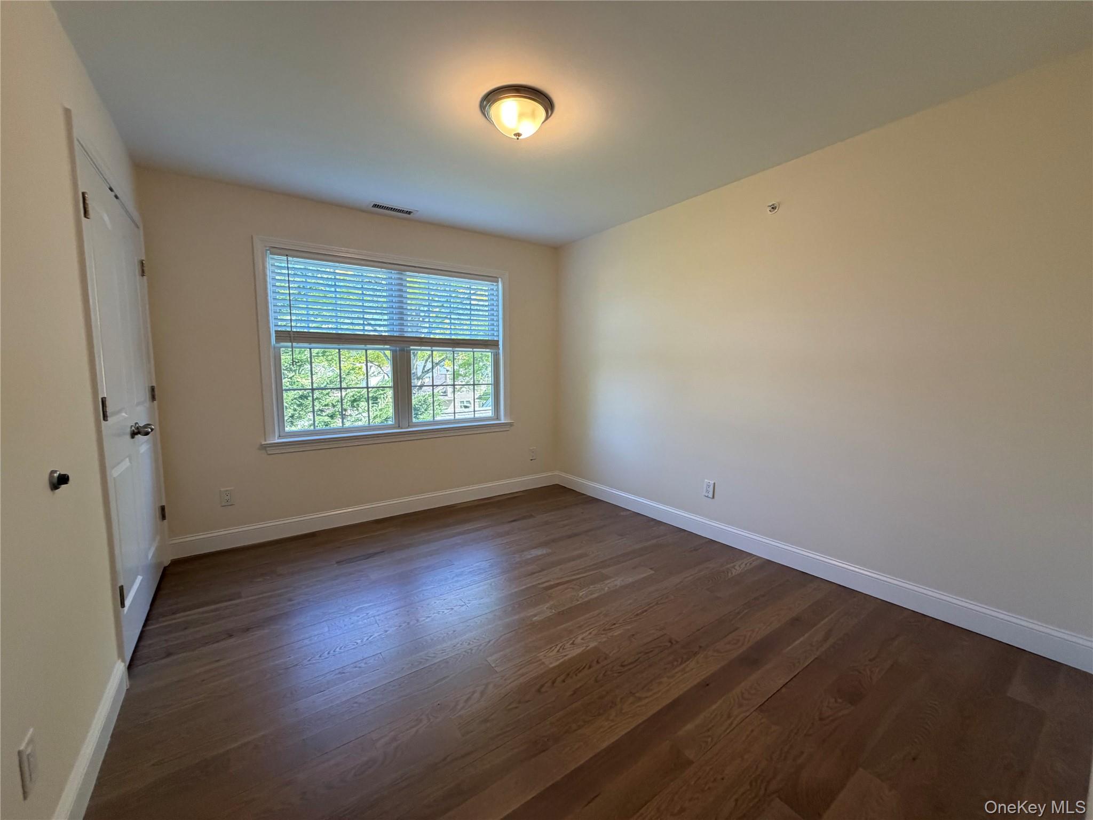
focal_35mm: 14
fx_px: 442
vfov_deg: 85.7
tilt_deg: -3.6
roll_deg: +0.2
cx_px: 546
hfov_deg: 102.1
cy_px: 410
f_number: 2.2
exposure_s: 1/120
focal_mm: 2.22
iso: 200
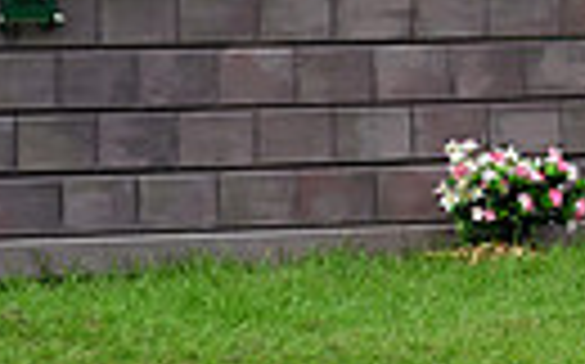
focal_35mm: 319
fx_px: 5081
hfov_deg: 6.4
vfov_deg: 4.1
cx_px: 1089
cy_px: -357
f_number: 6.3
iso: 1400
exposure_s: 1/1250
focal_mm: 70
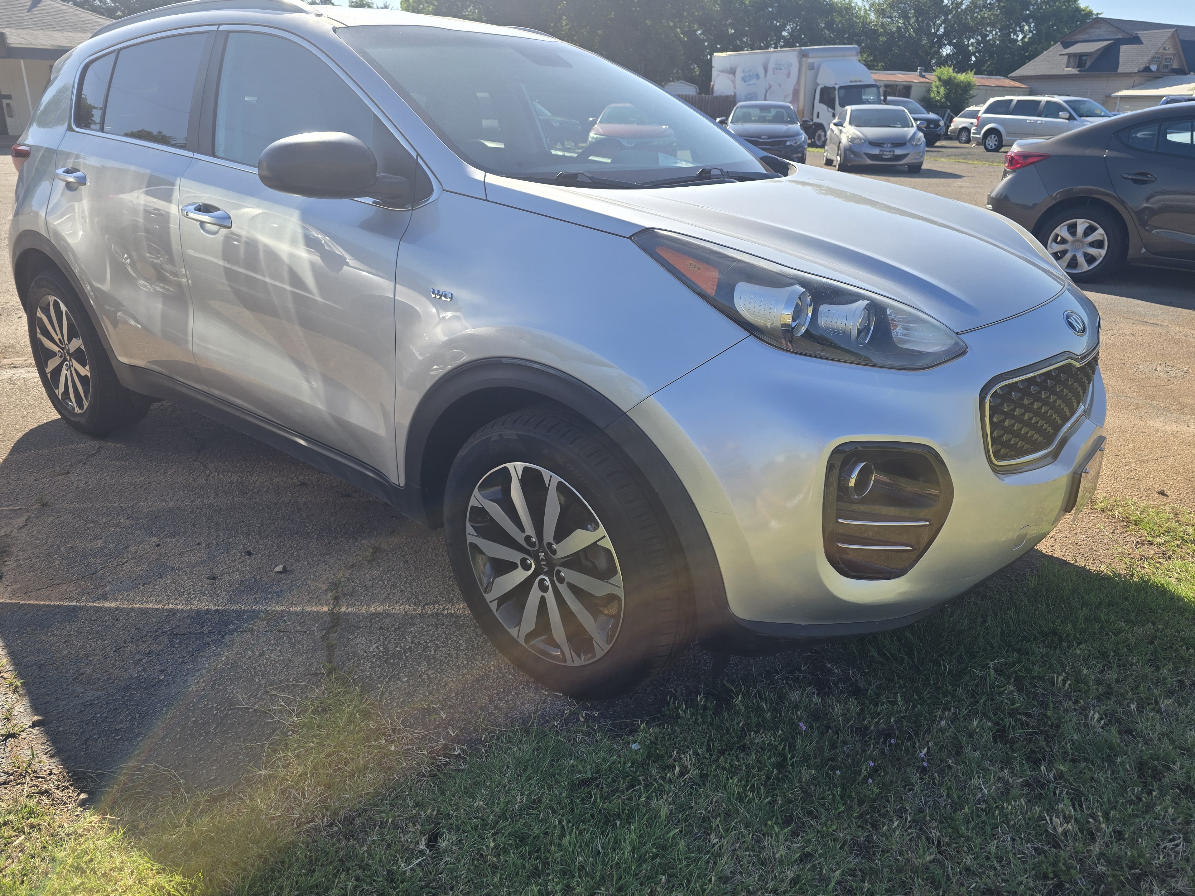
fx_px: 829
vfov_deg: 56.8
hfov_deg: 71.6
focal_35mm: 24
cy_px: 436
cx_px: 593
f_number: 1.7
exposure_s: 1/494
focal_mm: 6.3
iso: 12
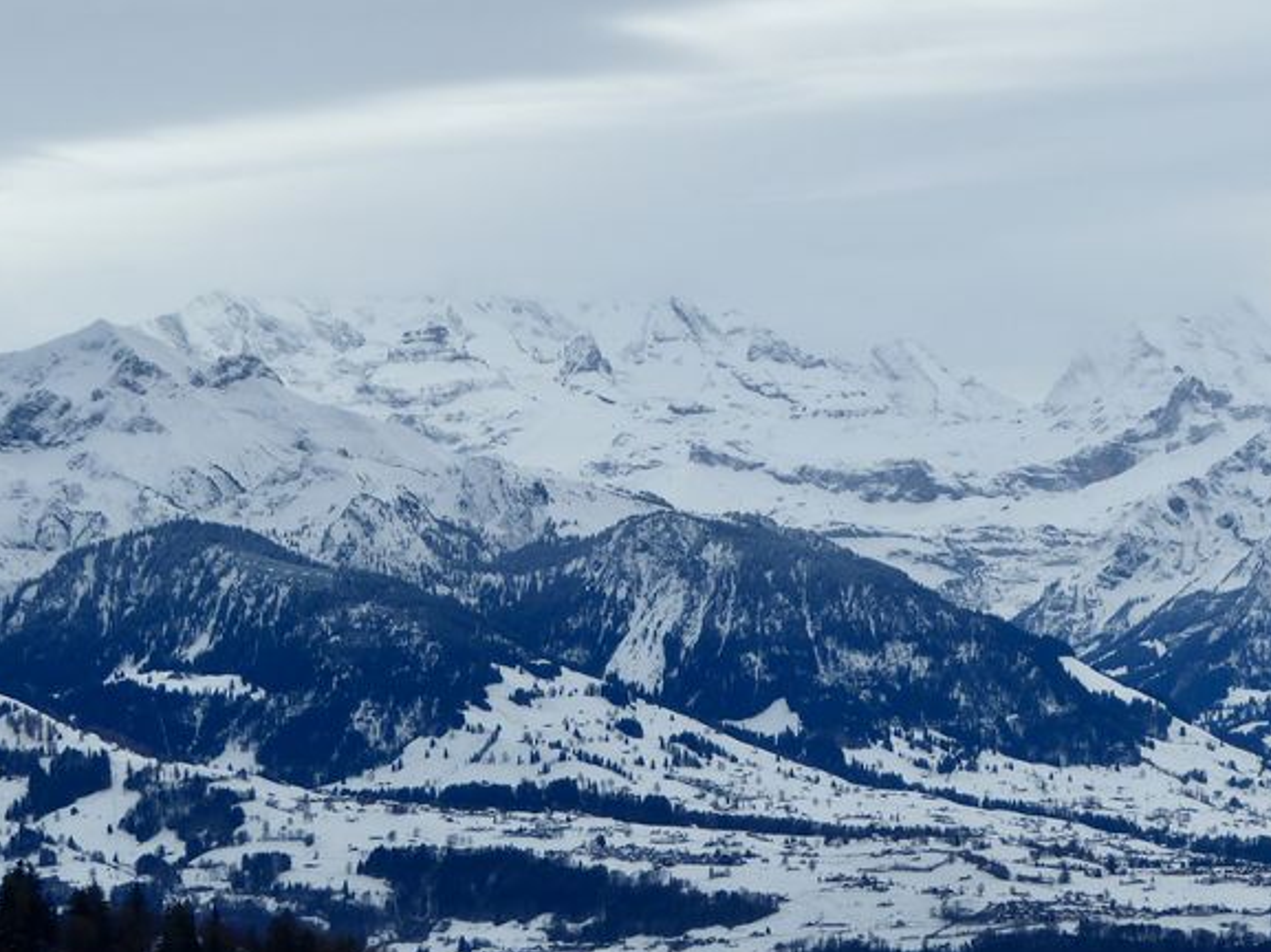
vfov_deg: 8.9
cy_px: 528
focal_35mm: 167
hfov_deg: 11.8
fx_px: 6128
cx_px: 793
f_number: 5
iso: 80
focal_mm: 17.5
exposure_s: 1/320
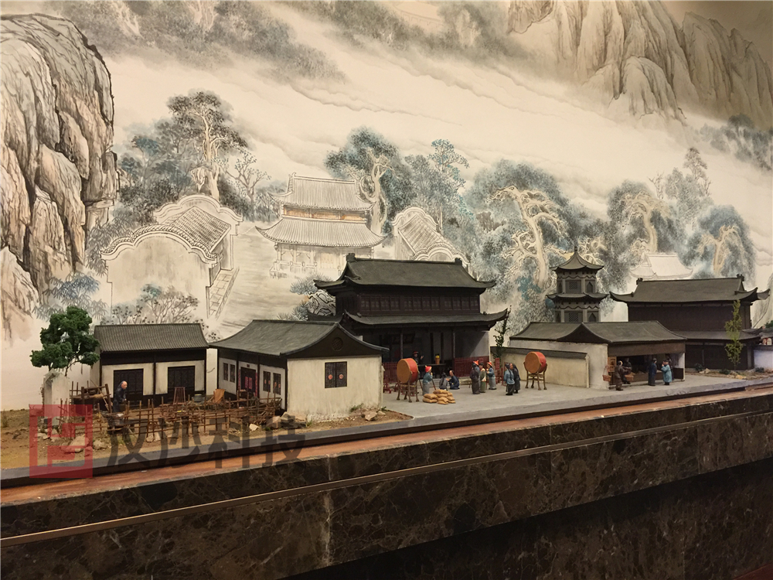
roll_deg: -1.3
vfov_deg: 48.2
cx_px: 386
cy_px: 290
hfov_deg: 61.7
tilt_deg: +1.7
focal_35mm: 29
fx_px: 648
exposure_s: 1/10
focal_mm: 4.15
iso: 125
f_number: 2.2
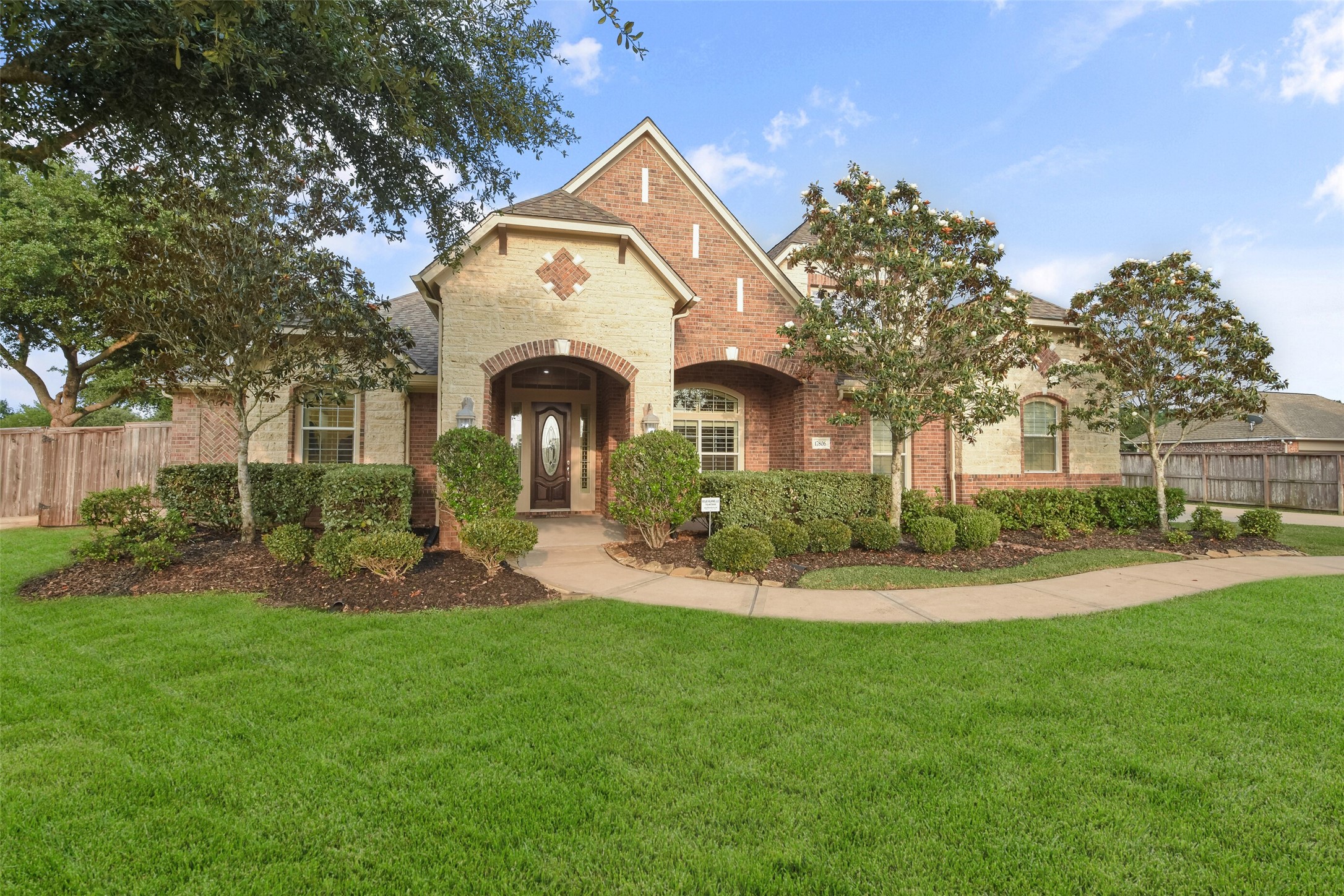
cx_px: 672
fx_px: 560
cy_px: 448
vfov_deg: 77.3
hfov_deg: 100.4
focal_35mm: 15
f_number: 8
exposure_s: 1/160
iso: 400
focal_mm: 10
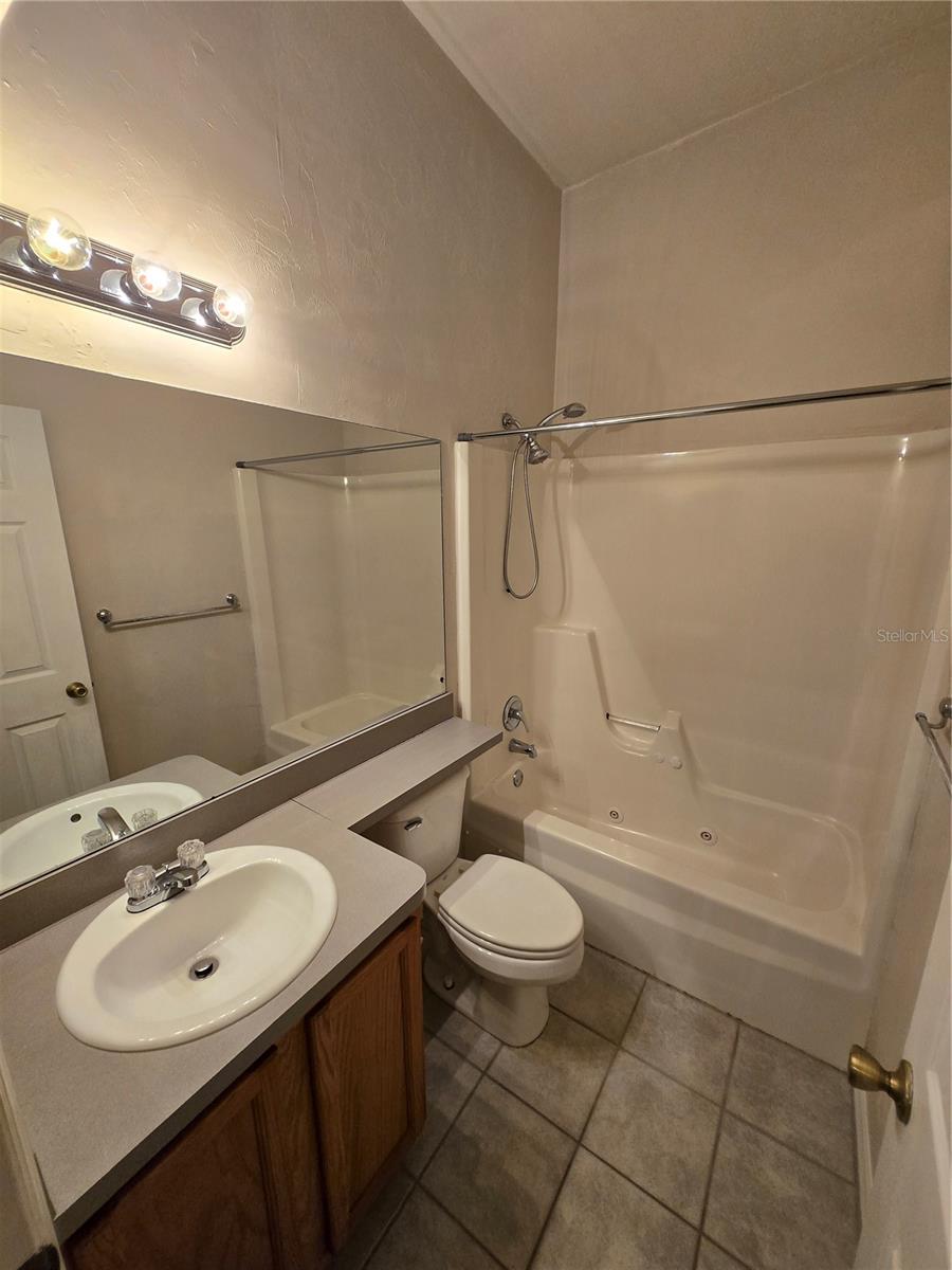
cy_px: 635
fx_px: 477
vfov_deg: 106.2
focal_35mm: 13
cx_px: 476
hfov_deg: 89.9
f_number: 2.2
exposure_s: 1/60
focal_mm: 1.7
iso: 100
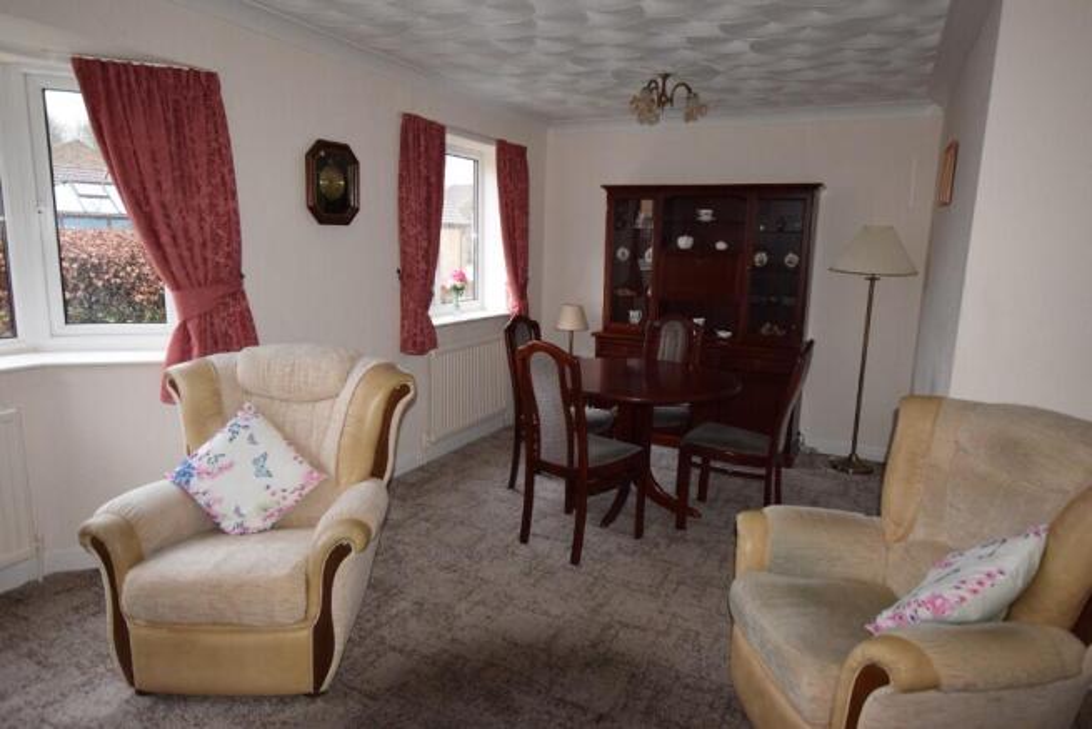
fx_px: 637
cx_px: 546
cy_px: 364
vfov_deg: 59.5
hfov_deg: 81.2
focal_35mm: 21
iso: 2200
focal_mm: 14
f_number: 3.5
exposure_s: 1/60
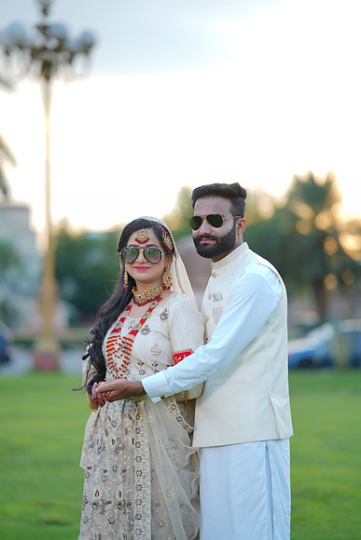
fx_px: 1278
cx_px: 180
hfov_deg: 16.1
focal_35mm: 85
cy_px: 270
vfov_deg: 23.9
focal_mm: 85
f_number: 1.4
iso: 64
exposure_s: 1/400
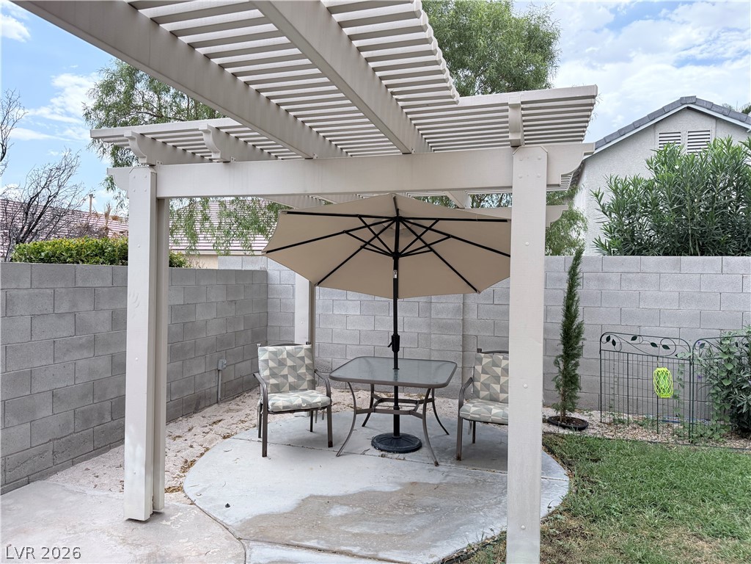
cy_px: 282
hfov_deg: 71.6
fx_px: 521
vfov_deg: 56.8
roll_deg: +0.3
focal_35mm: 24
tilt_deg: +0.7
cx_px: 376
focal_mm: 6.76
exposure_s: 1/1949
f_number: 1.78
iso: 100
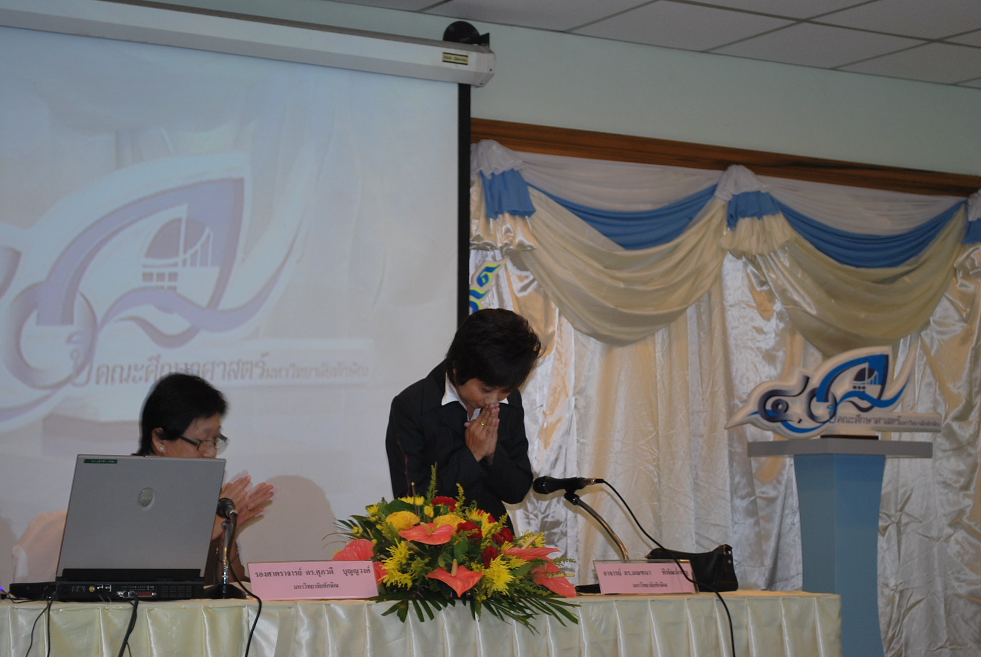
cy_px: 328
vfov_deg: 16.6
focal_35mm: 82
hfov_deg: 24.6
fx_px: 2251
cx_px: 490
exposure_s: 1/13
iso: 200
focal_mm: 55
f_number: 5.6
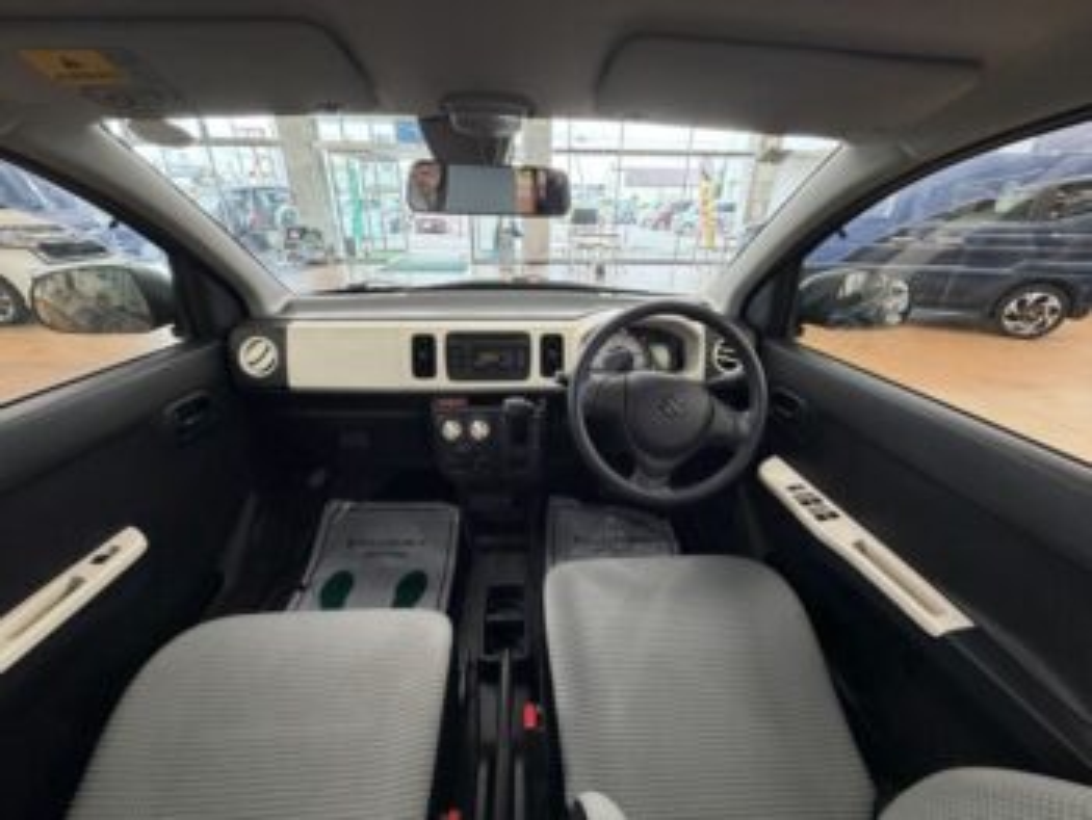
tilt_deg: -24.7
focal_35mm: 14
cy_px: 410
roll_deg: -0.2
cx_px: 546
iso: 320
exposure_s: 1/100
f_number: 2.2
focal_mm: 2.22
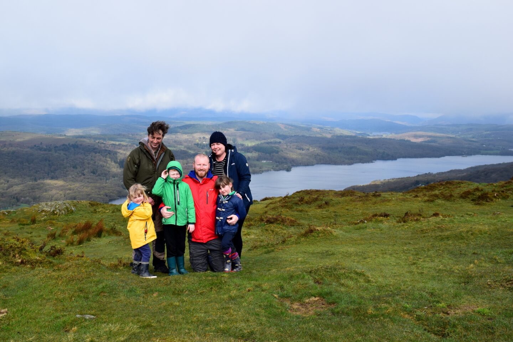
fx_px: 513
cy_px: 171
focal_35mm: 36
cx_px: 256
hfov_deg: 53.1
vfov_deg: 36.9
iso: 400
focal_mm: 24
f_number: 11
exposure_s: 1/500
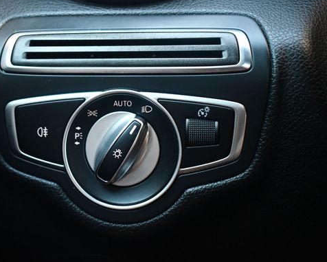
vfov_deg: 28.6
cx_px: 118
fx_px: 513
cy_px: 120
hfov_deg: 35.1
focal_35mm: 53
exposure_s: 1/80
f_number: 4.2
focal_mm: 28
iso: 3200
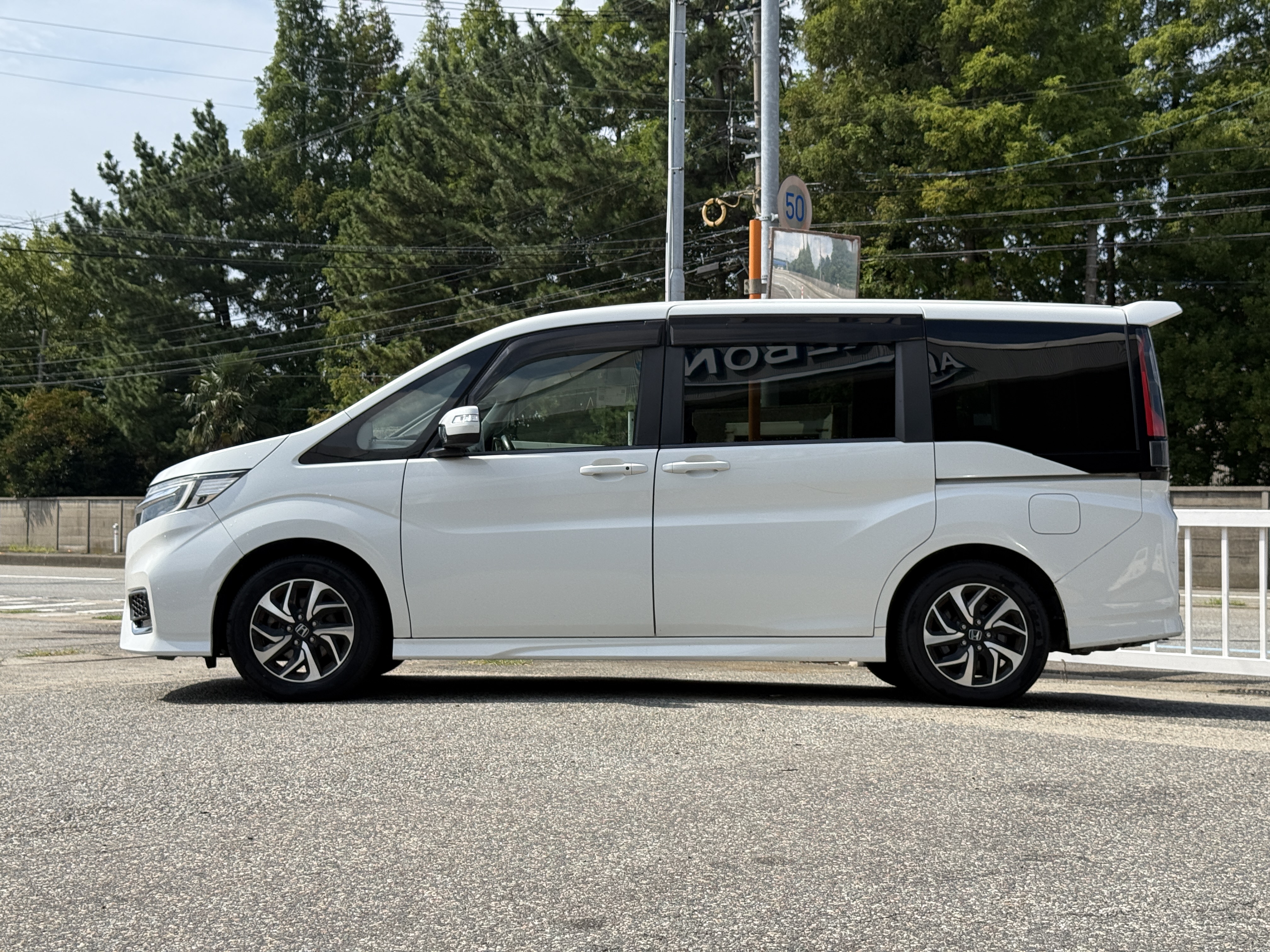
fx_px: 1761
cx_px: 635
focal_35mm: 48
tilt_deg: +1.3
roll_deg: -1.0
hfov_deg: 39.7
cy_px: 476
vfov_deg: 30.3
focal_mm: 6.76
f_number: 1.78
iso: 80
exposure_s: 1/4878
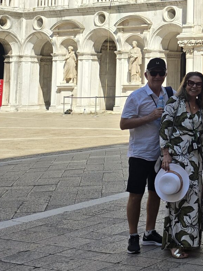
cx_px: 306
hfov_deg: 17.6
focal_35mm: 75
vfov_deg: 25.0
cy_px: 17
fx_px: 586
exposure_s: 1/746
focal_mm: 6.3
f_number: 1.7
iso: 12
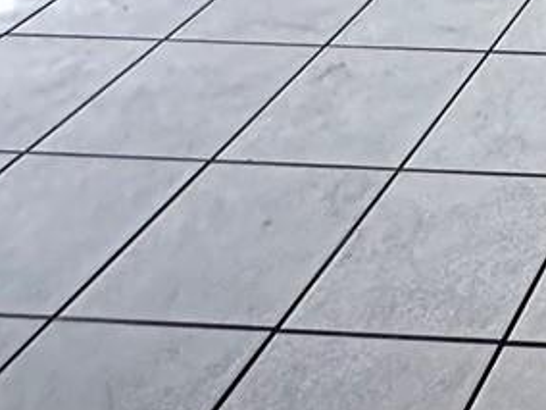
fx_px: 1246
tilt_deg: -3.4
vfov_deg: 13.3
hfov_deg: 18.8
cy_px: -601
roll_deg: -0.5
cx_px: 998
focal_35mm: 79
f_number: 2.2
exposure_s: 1/60
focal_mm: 2.22
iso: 320
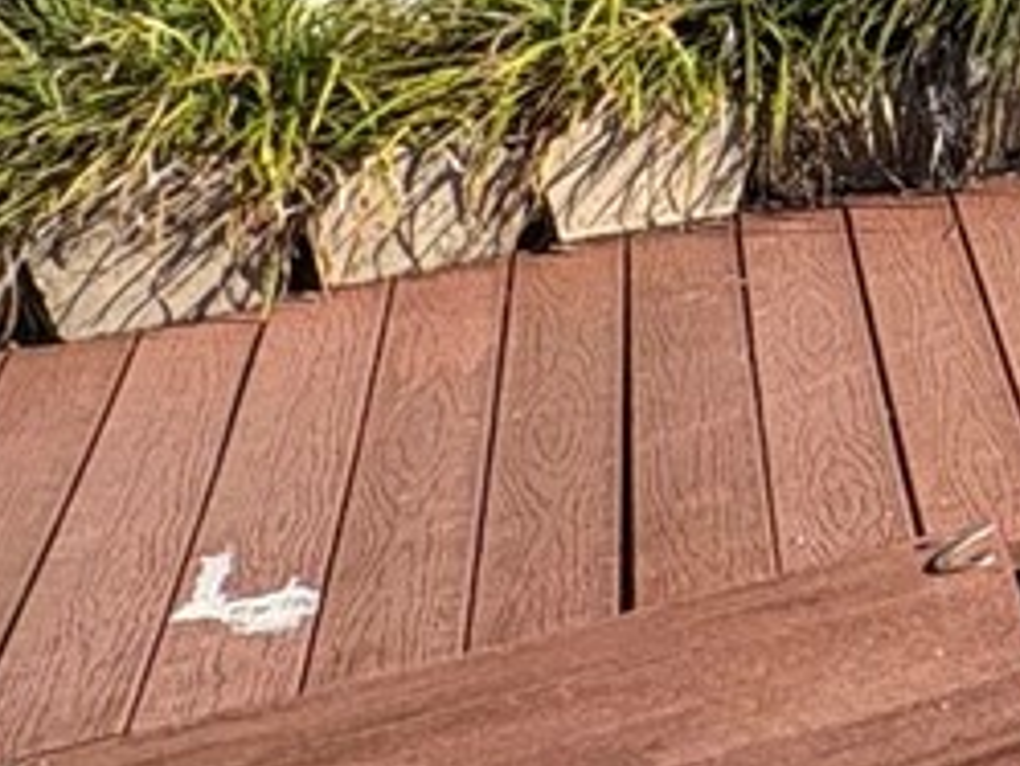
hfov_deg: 14.7
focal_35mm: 90
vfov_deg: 14.1
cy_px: -725
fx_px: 2653
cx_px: 2388
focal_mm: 2.22
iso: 50
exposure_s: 1/1567
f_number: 2.2
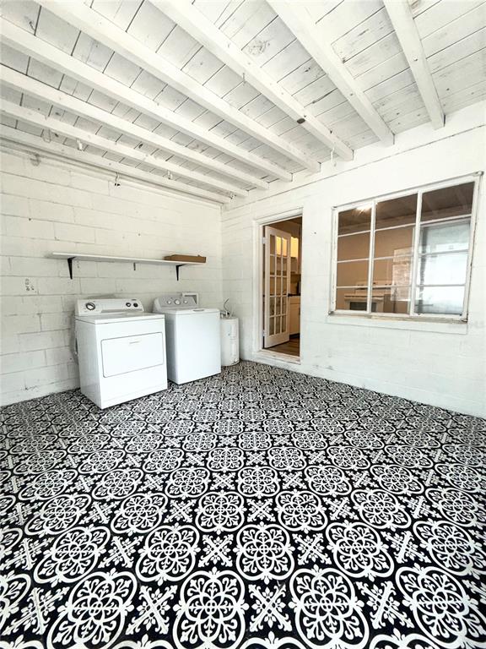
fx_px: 262
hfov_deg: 85.7
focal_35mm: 14
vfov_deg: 102.1
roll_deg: +0.7
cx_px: 243
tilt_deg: -7.7
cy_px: 324
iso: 125
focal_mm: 2.22
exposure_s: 1/122
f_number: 2.2
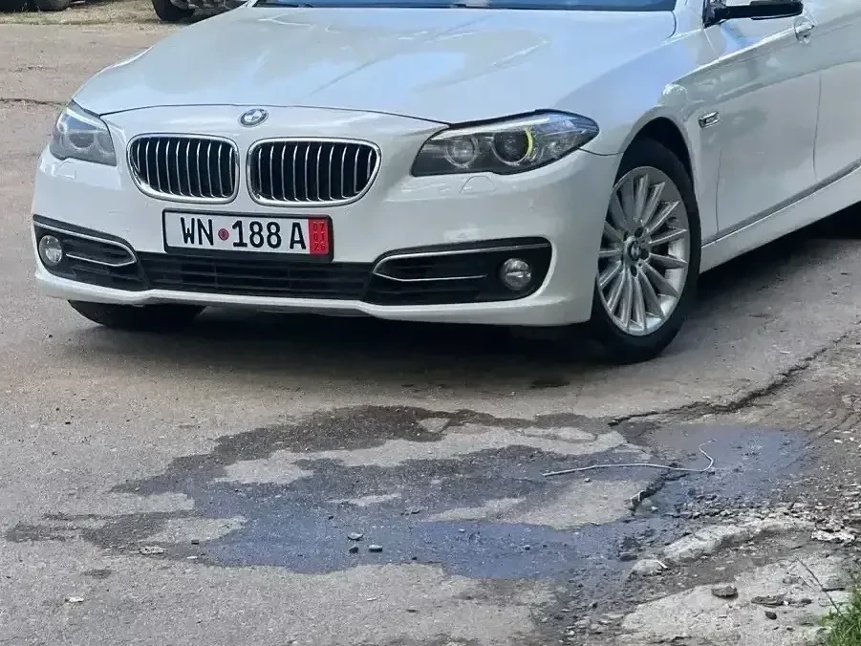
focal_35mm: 114
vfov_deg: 13.0
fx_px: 2836
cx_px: 463
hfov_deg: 17.3
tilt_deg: -9.7
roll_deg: -0.2
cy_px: 265
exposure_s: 1/129
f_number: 2.8
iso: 20
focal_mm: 9
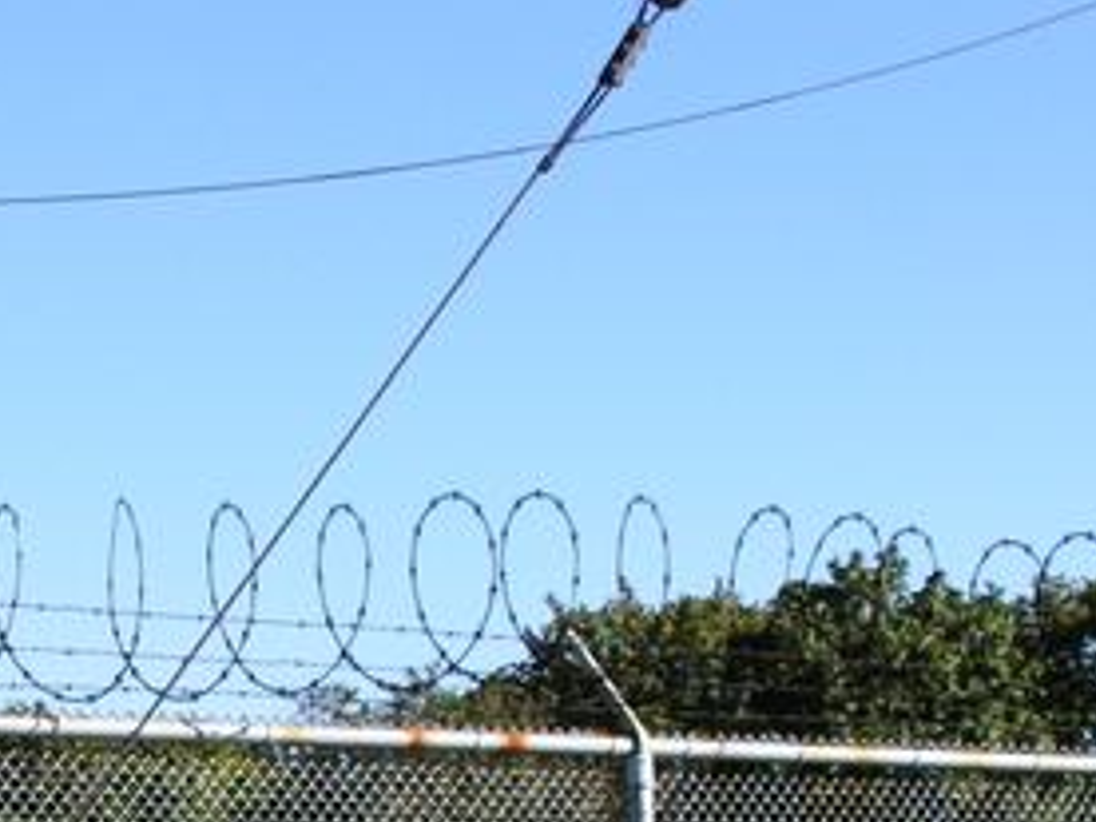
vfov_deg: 13.3
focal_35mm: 106
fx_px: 3356
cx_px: -40
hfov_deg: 18.0
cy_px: 1144
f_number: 5
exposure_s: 1/205
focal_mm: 9.5
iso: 50
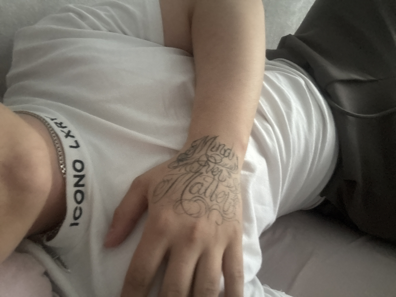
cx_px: 198
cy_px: 148
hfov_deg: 73.9
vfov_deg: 58.9
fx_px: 263
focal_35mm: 23
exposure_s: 1/25
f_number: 1.9
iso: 640
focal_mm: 2.69
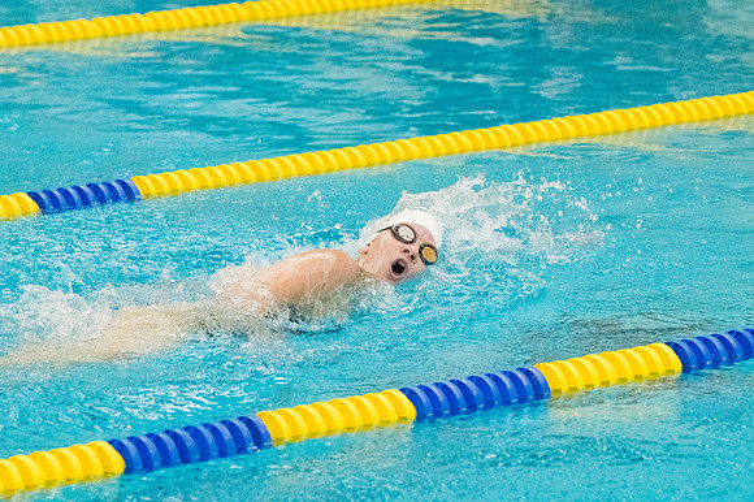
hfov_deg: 8.9
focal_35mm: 232
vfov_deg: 5.9
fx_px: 4856
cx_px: 377
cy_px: 251
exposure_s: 1/1250
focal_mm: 155
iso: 8000
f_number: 4.5
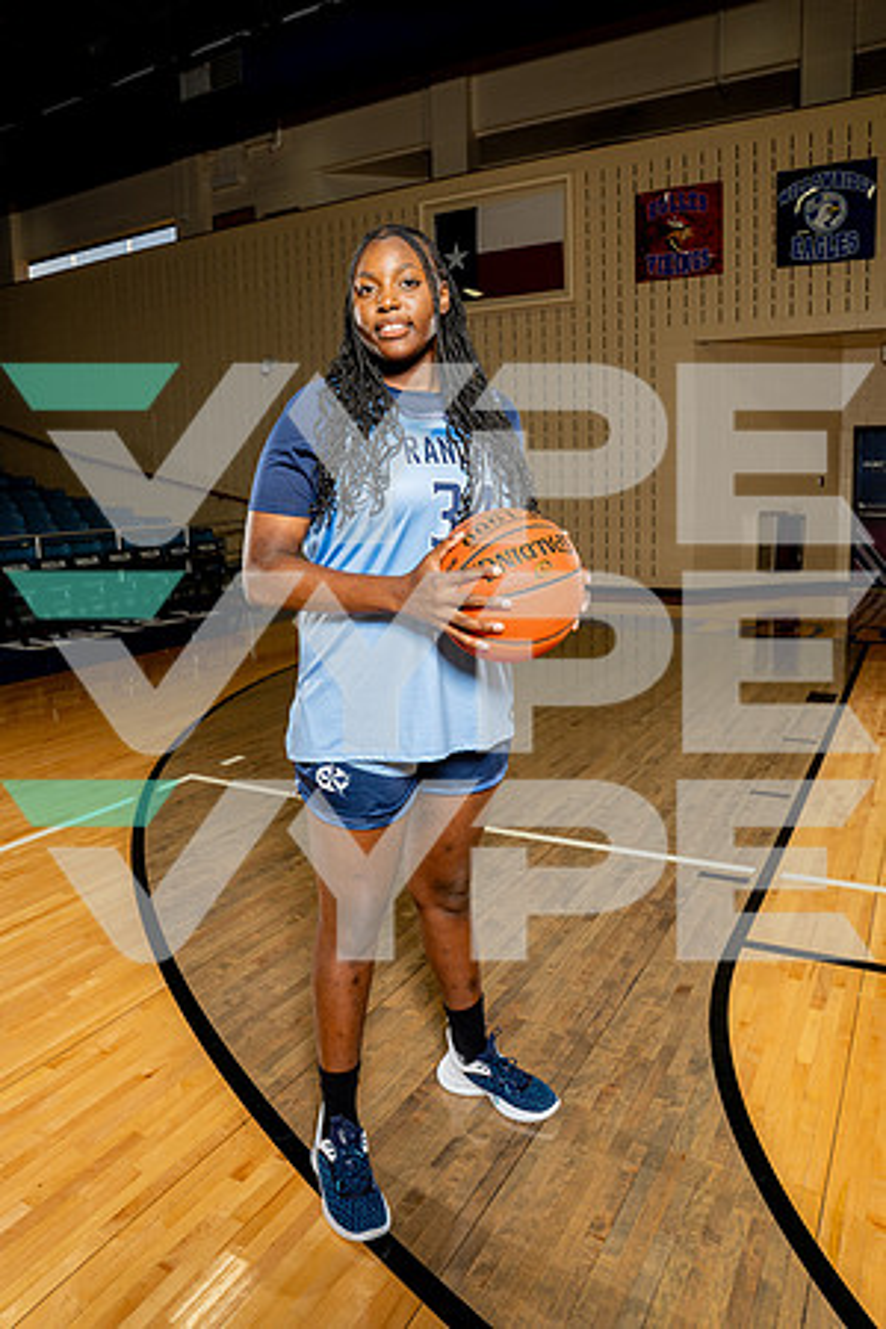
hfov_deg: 53.1
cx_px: 443
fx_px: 886
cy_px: 664
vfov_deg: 73.7
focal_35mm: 24
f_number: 6.3
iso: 400
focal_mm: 24
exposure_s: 1/250
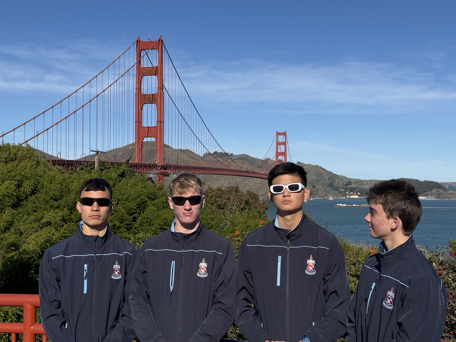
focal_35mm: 48
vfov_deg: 30.3
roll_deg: -0.4
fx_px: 632
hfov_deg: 39.7
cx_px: 228
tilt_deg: +2.7
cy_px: 171
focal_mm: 6.76
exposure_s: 1/6024
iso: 64
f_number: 1.78
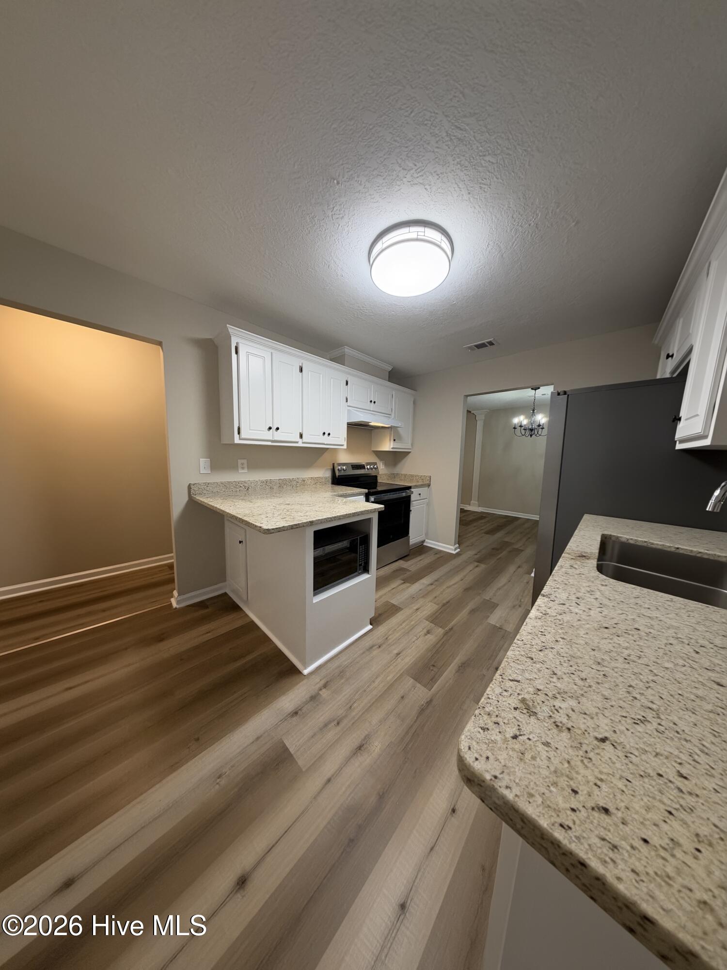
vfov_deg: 102.1
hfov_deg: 85.7
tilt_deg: -4.5
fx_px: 392
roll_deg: -1.8
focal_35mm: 14
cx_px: 364
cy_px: 485
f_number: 2.2
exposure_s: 1/60
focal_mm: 2.22
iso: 200
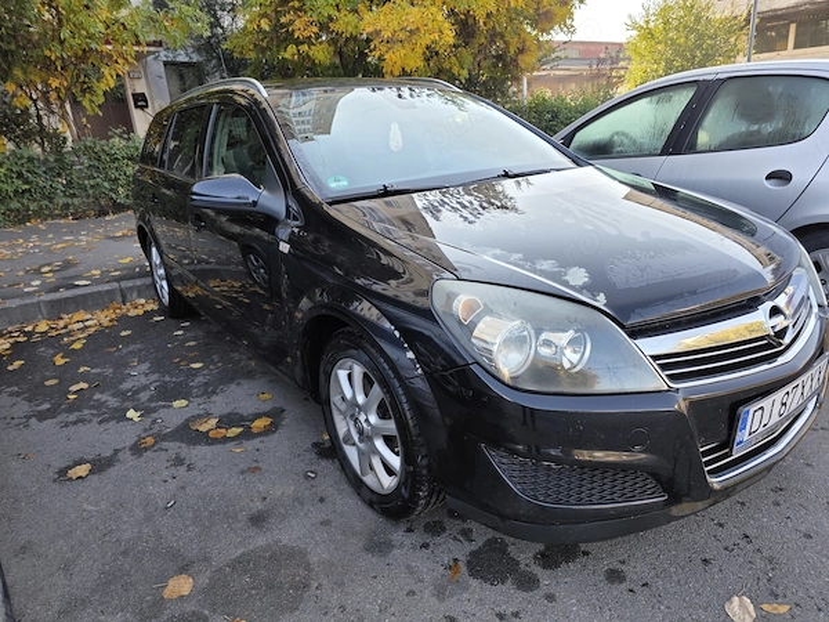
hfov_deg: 73.9
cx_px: 414
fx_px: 551
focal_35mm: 23
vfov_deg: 58.9
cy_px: 311
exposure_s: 1/359
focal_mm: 6.3
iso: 50
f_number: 1.7
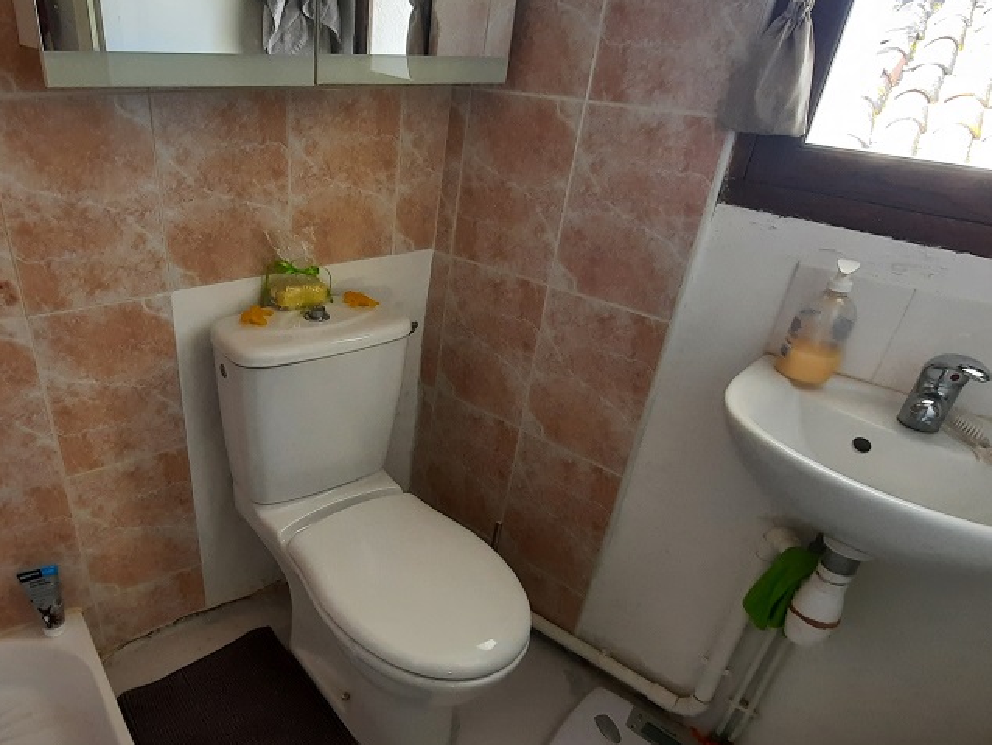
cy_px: 421
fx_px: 631
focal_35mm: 22
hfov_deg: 74.7
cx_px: 356
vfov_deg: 60.9
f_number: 2.2
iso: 125
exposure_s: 1/50
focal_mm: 1.74
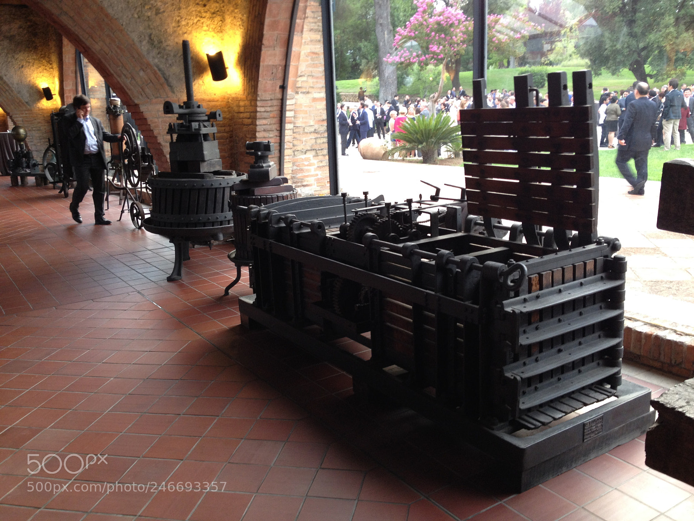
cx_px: 347
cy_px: 260
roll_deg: +1.5
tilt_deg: -19.1
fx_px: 702
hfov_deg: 52.6
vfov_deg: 40.7
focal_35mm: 35
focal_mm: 4.28
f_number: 2.4
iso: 80
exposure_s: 1/20
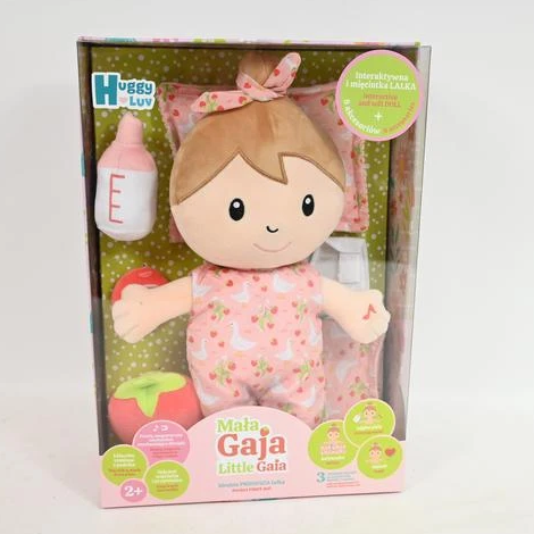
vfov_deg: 39.2
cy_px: 269
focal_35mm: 43
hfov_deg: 39.2
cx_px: 269
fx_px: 750
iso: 400
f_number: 4
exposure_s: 1/160
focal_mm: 22
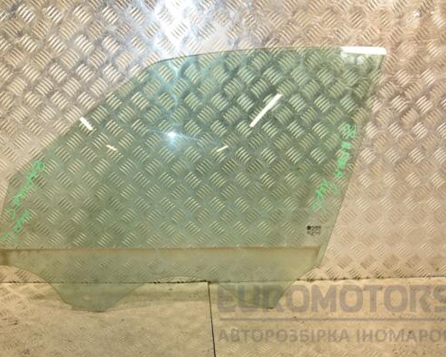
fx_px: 542
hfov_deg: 44.7
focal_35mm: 41
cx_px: 200
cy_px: 178
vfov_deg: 36.5
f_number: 5
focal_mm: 24
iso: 800
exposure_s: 1/200
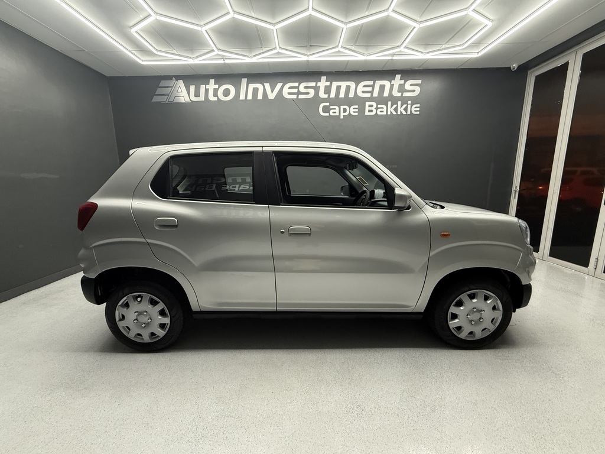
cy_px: 227
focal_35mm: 14
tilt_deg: -10.4
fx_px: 245
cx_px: 302
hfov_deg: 102.1
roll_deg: +0.7
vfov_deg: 85.7
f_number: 2.2
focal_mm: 2.22
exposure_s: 1/100
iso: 320
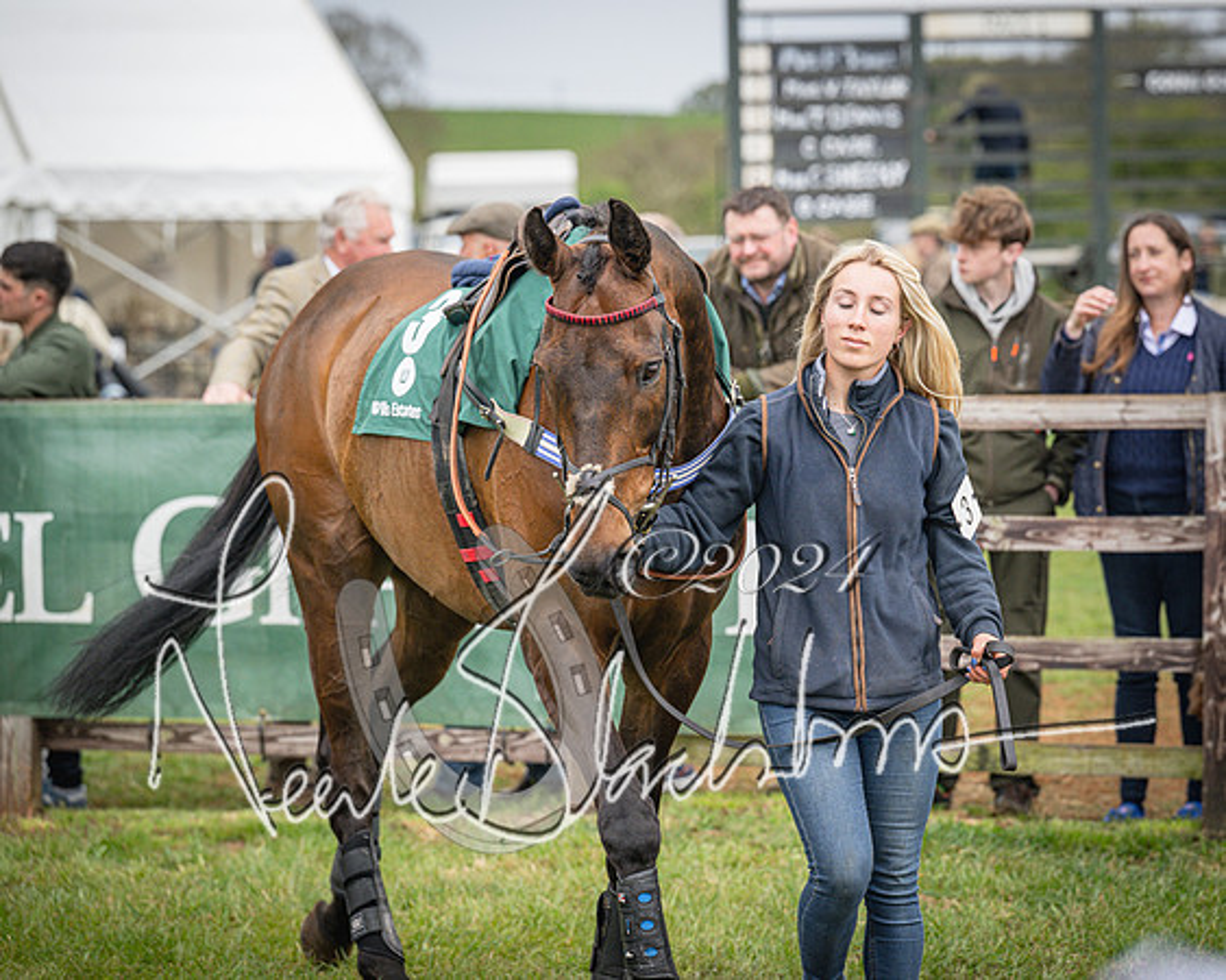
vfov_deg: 10.5
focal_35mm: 146
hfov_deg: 13.2
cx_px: 736
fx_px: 5310
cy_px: 490
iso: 500
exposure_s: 1/2000
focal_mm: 130
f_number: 4.5
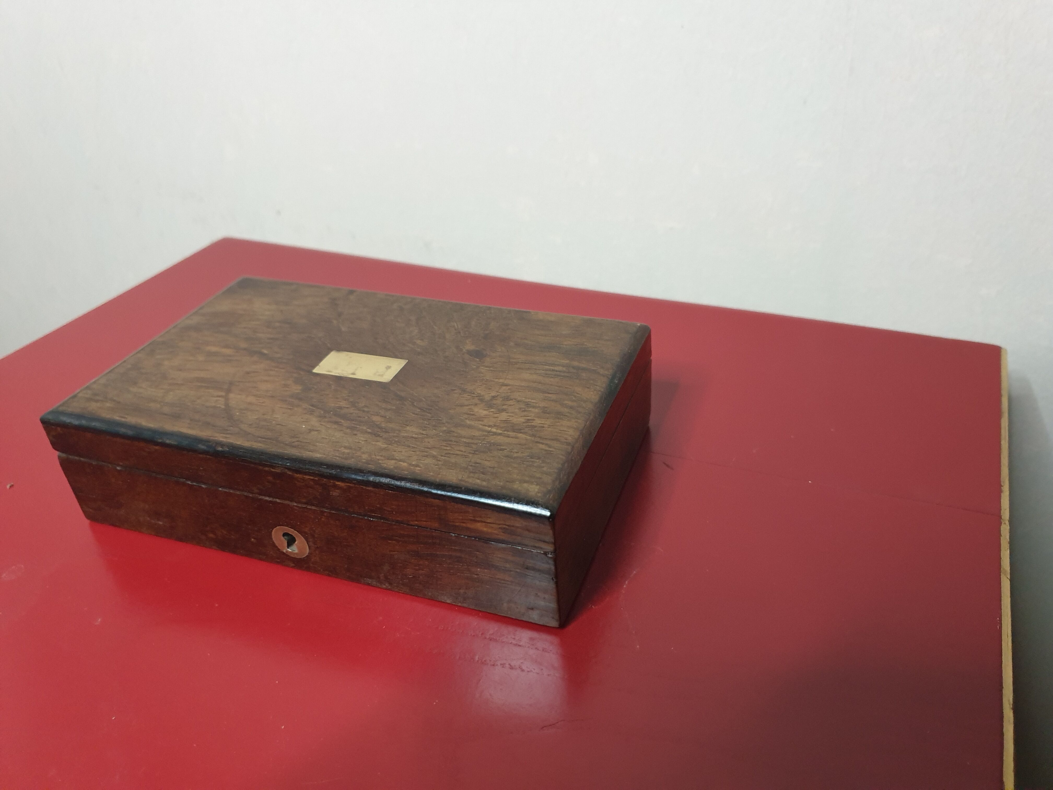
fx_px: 791
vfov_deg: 53.1
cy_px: 395
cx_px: 526
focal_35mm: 26
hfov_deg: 67.3
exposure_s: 1/50
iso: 400
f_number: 1.5
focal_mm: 4.3
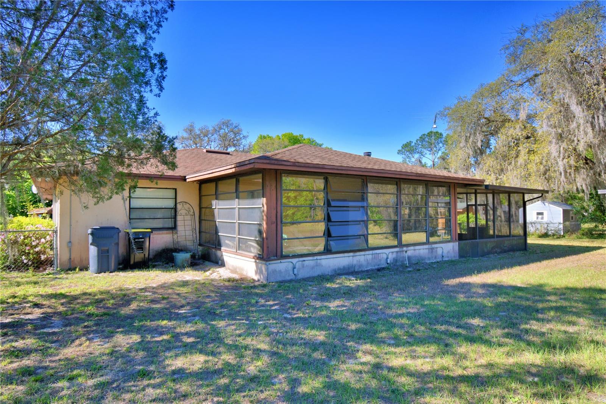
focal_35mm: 21
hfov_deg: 81.2
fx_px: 353
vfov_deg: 59.5
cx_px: 303
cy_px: 202
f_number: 5
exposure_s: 1/500
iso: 110
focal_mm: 14
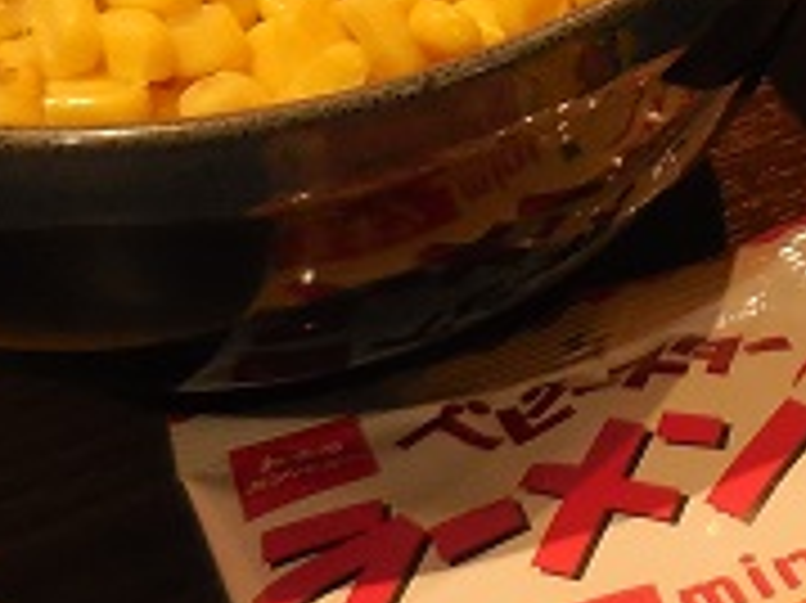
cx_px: 901
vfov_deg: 15.9
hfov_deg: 20.7
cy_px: -90
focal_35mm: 90
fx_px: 2094
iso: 400
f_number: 3.3
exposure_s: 1/25
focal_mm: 4.5
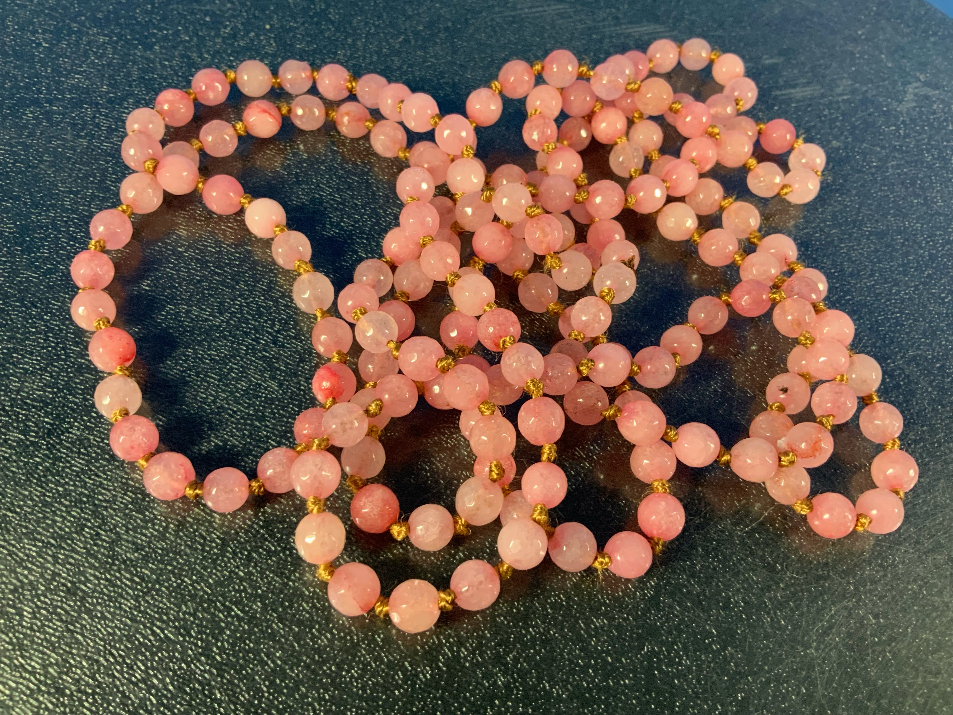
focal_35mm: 29
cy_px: 358
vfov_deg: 48.2
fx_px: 798
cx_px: 476
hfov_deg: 61.7
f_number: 1.8
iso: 125
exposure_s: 1/60
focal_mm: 3
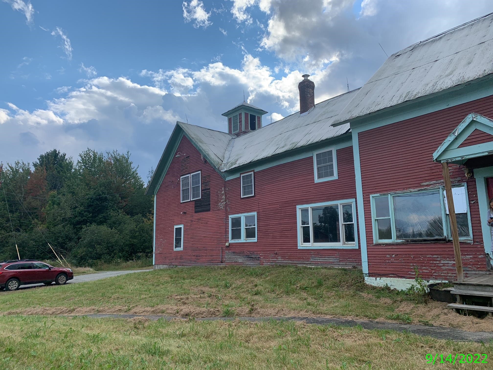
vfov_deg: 53.1
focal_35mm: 26
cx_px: 246
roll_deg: +0.0
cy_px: 185
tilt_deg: +7.5
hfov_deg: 67.3
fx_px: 370
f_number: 1.8
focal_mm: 4.25
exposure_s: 1/1634
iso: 25
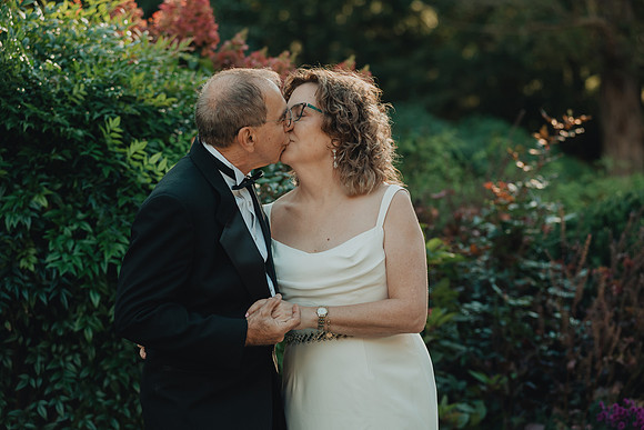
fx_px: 1919
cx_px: 322
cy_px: 215
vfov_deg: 12.8
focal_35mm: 107
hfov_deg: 19.1
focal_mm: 105
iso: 200
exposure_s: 1/400
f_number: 3.5
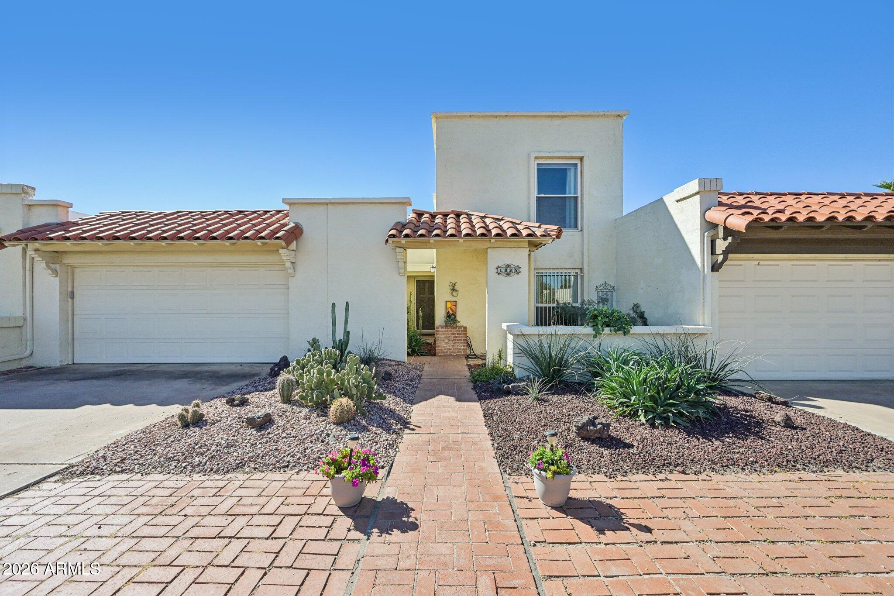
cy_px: 298
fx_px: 348
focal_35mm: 14
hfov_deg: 104.3
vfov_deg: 81.2
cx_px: 447
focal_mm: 14
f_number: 8
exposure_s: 1/1250
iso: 640
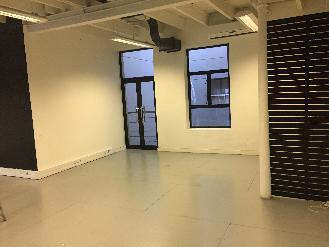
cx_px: 164
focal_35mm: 29
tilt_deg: -6.3
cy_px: 124
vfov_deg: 48.2
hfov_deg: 61.7
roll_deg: +2.8
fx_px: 276
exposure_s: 1/33
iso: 200
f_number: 2.2
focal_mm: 4.15
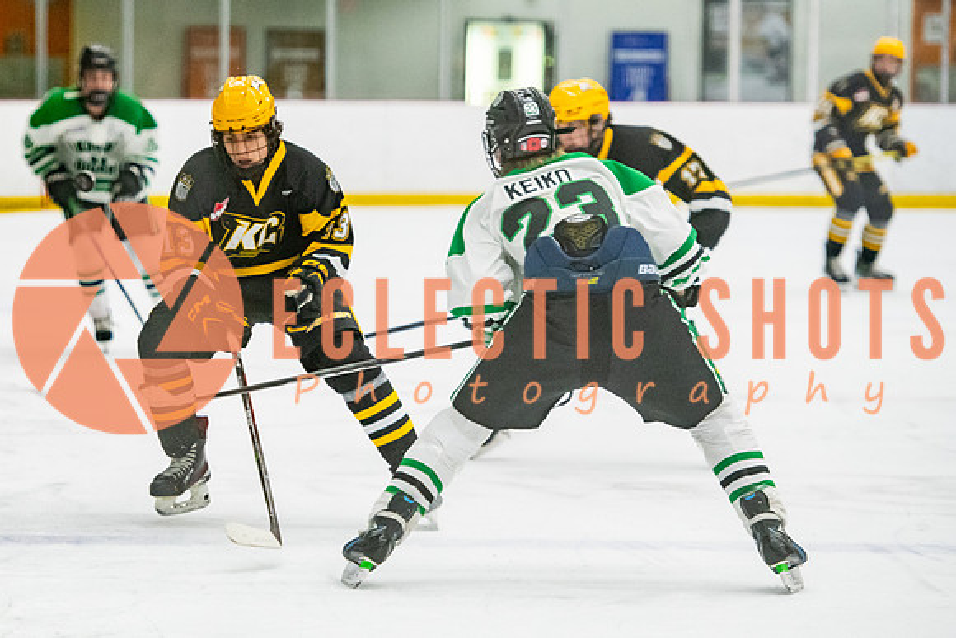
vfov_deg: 6.3
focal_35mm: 217
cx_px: 224
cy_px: 311
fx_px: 5766
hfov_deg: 9.5
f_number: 2.8
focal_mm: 135
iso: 4000
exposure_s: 1/800
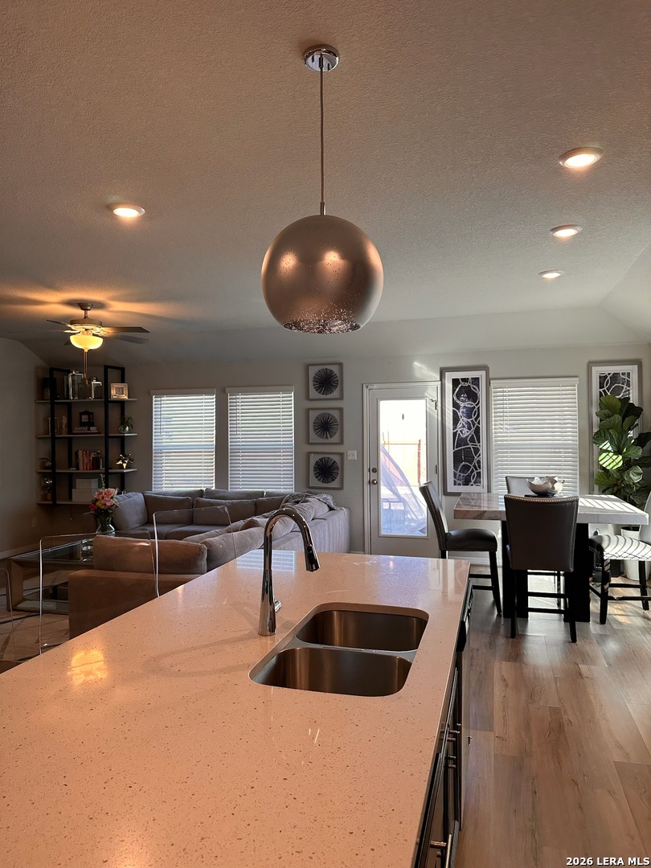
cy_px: 434
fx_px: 602
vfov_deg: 71.6
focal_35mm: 24
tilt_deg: +1.0
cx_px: 326
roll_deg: +0.4
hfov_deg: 56.8
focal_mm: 6.86
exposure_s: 1/120
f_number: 1.78
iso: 100
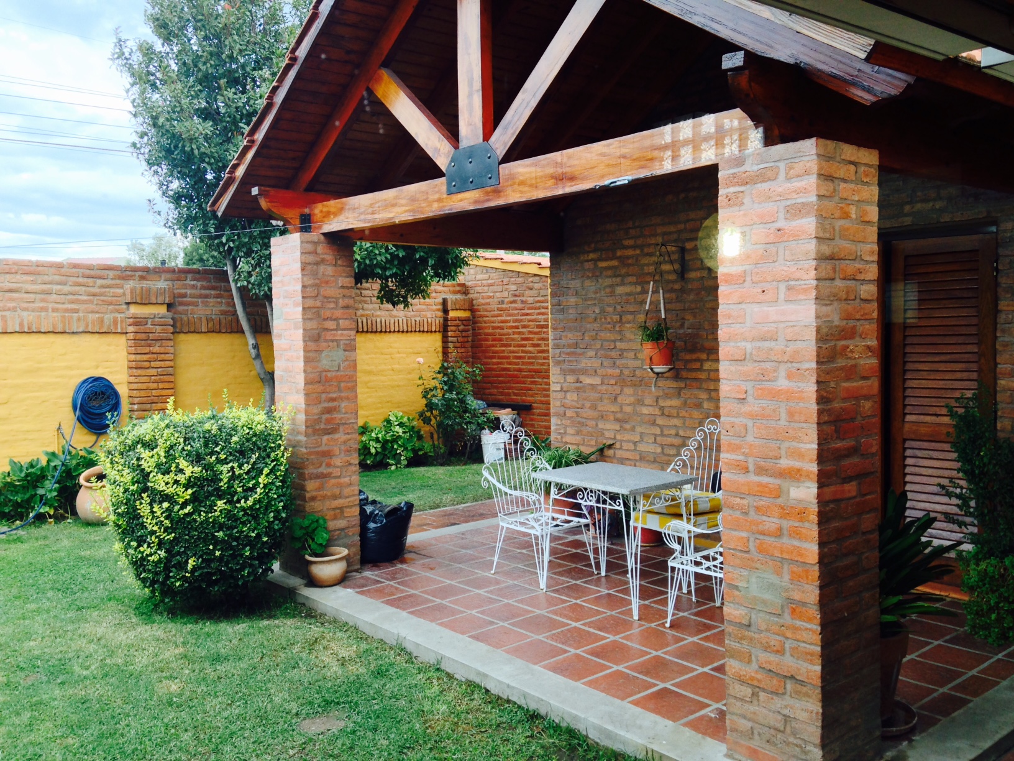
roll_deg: +0.9
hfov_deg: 55.4
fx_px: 967
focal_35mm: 33
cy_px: 380
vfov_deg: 42.9
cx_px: 507
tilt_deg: -5.1
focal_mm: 4.12
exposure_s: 1/50
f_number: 2.4
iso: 64
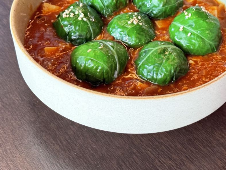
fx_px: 496
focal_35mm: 76
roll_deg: -2.5
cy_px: 52
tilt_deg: -42.6
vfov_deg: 19.3
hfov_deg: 25.6
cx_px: 132
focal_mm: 6.76
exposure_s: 1/42
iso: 250
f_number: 1.78
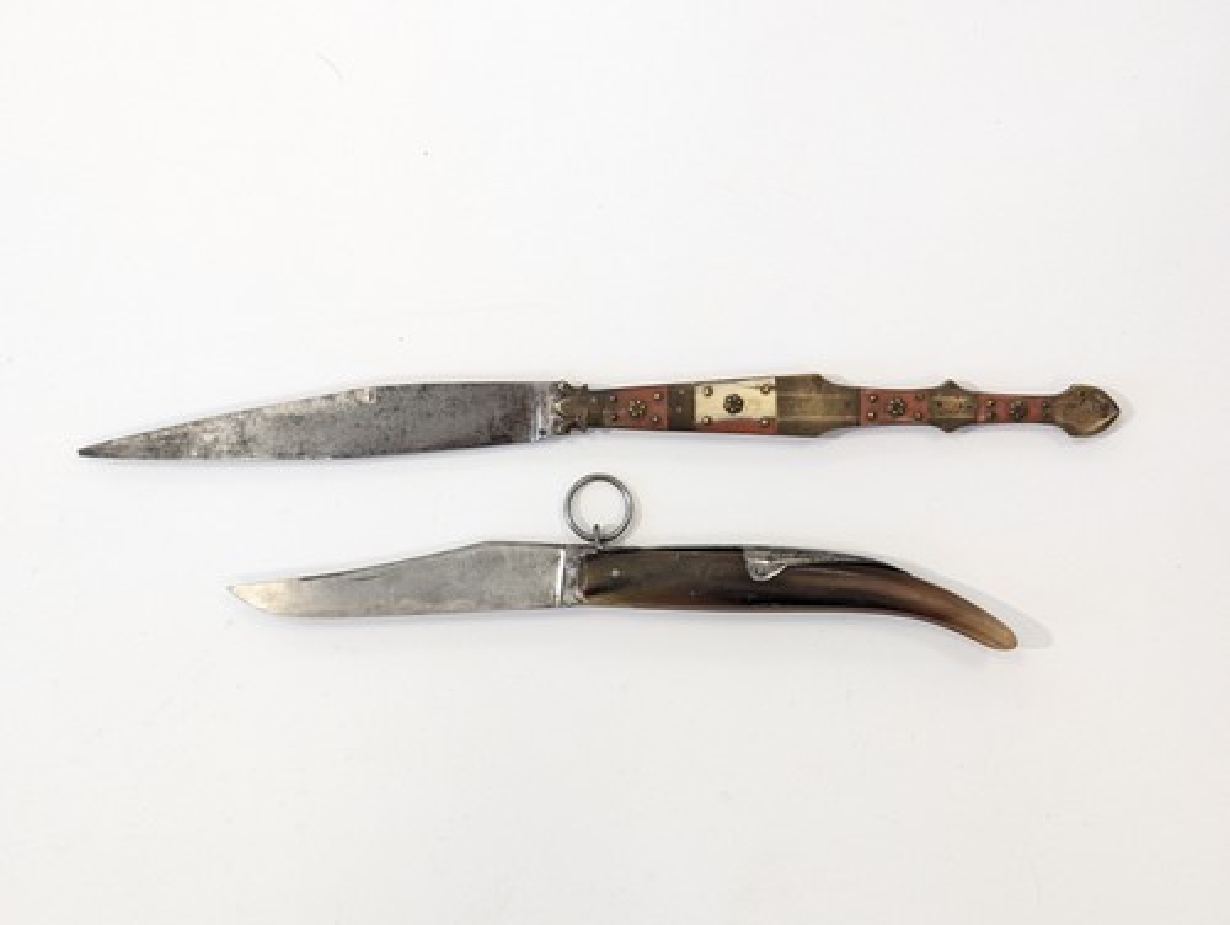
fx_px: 1707
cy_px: 462
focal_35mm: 48
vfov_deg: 30.3
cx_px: 615
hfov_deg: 39.6
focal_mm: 6.81
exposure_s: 1/99.9
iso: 145
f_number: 1.85
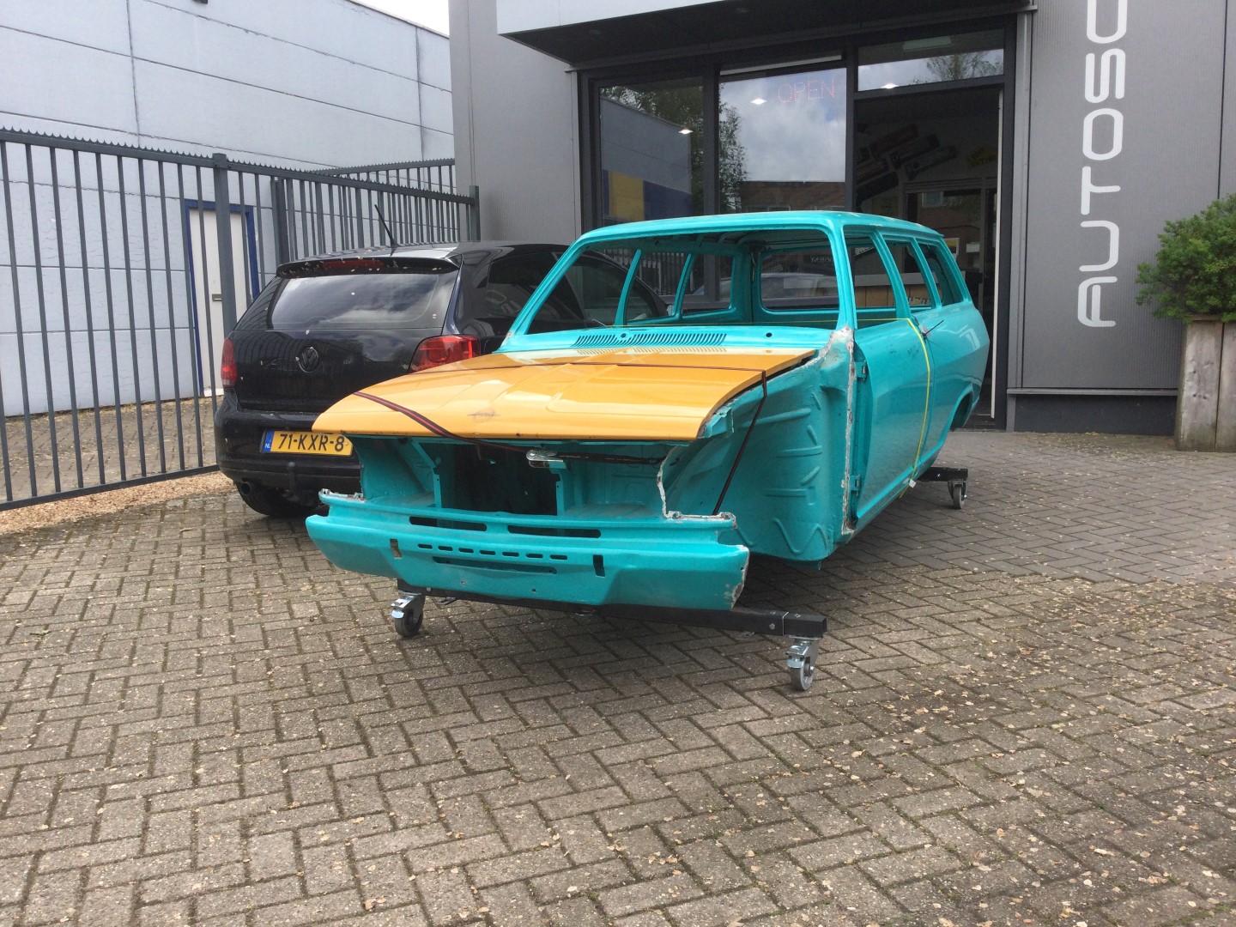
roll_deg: -0.6
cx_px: 618
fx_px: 1107
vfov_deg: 45.4
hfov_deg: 58.4
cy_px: 464
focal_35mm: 31
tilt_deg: -8.8
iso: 25
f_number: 2.4
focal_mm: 3.3
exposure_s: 1/328
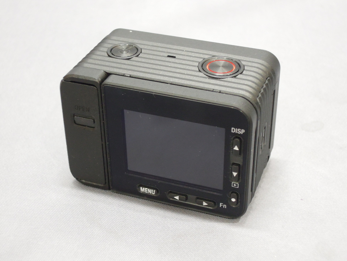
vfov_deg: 21.0
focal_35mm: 70
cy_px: 130
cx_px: 174
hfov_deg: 27.8
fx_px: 702
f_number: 4
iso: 800
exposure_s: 1/20
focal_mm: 12.5
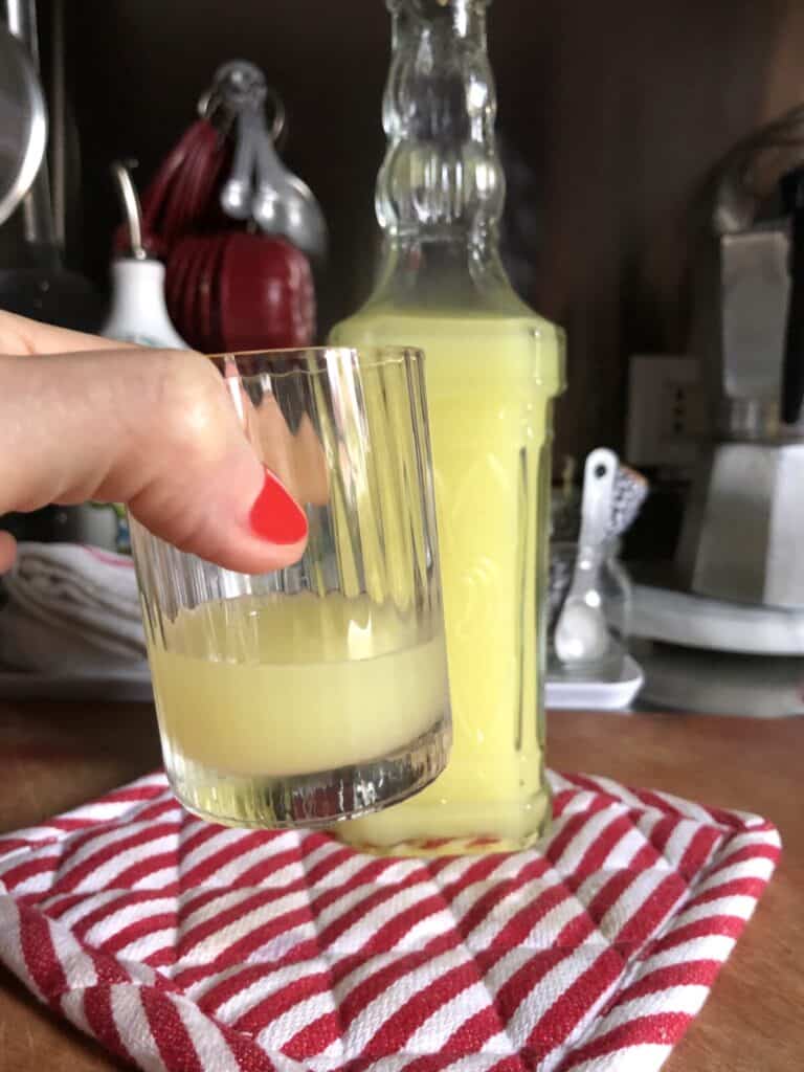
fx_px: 867
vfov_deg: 63.4
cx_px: 402
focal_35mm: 28
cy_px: 536
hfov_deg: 49.7
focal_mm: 3.99
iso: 100
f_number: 1.8
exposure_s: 1/6
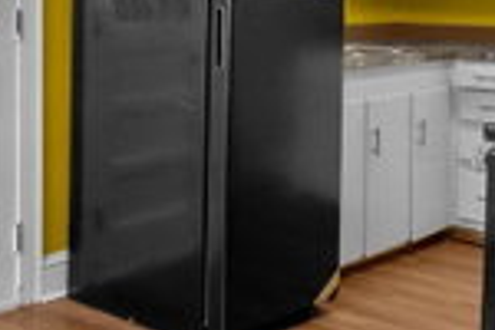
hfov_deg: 28.9
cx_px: 48
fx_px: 921
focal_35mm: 67
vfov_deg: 19.8
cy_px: 13
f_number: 8
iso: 100
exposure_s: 1/1.67
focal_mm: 14
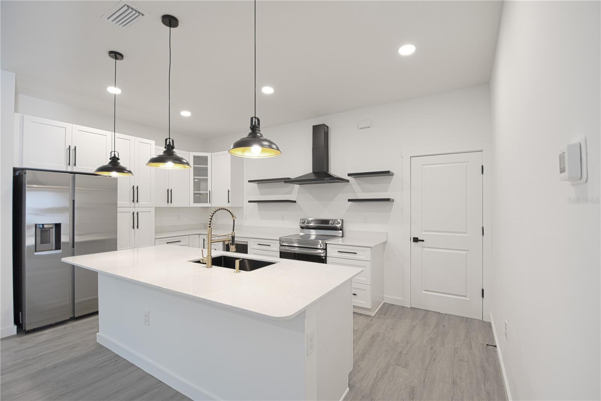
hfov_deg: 100.4
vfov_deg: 77.3
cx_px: 300
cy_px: 200
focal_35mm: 15
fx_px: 250
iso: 200
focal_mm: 10
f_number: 3.5
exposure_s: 1/13
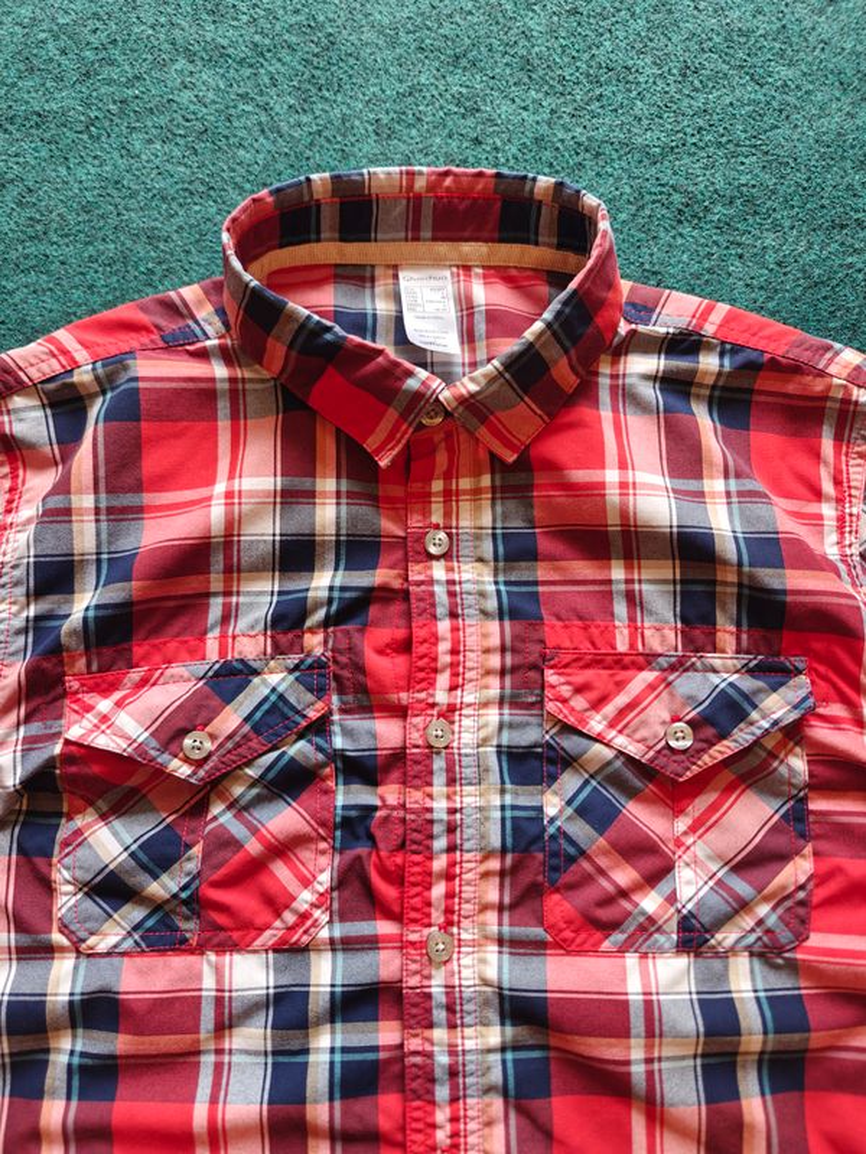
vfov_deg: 73.9
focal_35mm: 23
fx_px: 767
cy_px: 577
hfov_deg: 58.9
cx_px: 433
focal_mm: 6.06
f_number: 1.6
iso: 250
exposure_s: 1/100
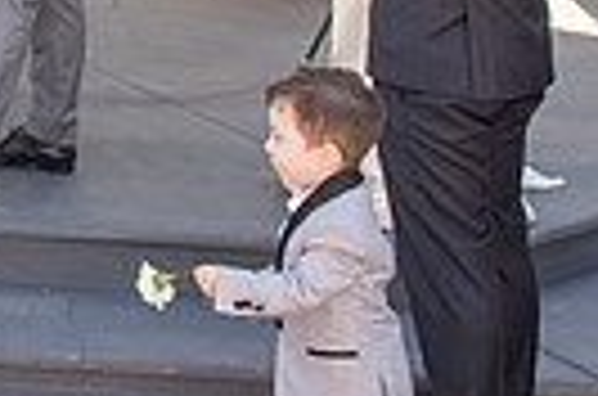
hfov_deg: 16.0
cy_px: -396
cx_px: -323
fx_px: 1939
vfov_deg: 10.7
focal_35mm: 117
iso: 100
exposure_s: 1/200
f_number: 4
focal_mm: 24
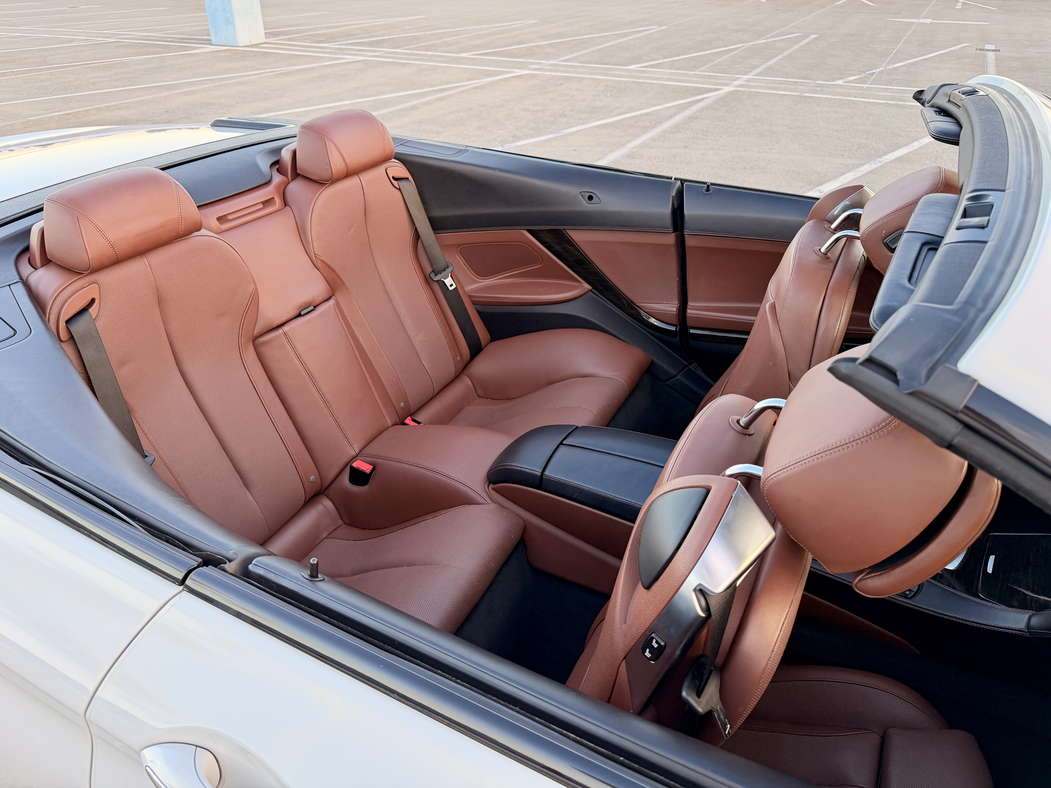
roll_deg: -0.1
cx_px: 520
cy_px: 379
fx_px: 759
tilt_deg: -28.5
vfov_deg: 54.9
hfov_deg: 69.4
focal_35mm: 25
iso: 100
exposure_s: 1/121
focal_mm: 6.76
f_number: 1.78
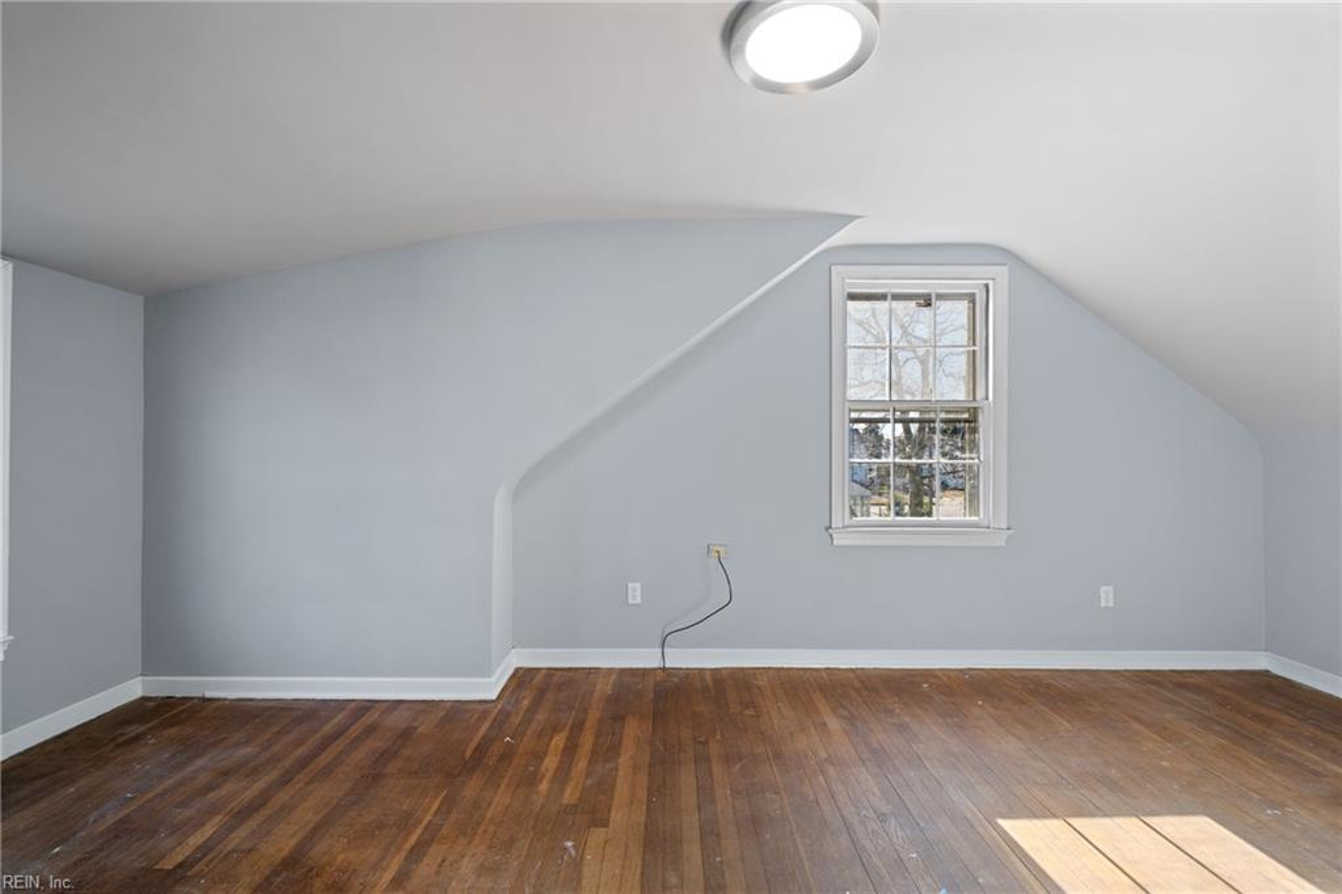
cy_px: 447
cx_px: 671
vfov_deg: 77.3
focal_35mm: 15
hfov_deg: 100.4
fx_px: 559
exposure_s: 1/6
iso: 250
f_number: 8
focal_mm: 10
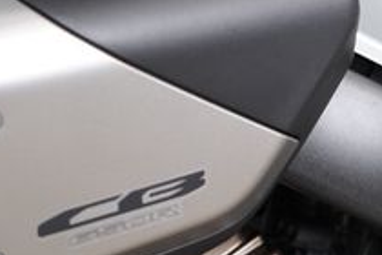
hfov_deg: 8.6
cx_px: 446
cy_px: -121
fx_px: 2525
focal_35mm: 238
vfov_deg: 5.7
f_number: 4
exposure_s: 1/100
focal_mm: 78
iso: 1600
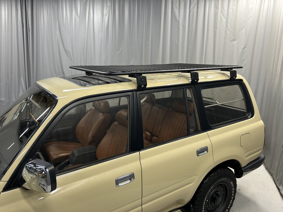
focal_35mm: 26
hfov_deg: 67.3
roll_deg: +0.0
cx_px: 142
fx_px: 213
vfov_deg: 53.1
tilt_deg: -12.7
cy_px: 106
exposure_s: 1/50
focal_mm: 5.7
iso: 80
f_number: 1.5
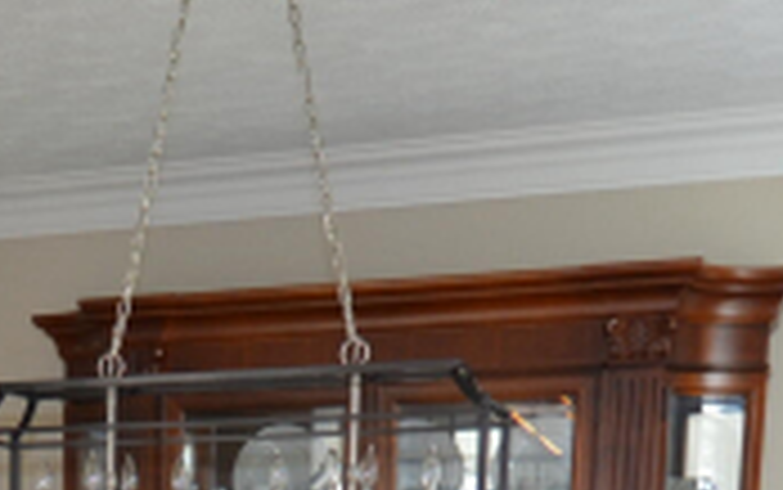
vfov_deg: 14.2
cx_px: 54
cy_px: 949
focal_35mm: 79
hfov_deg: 25.2
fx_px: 1687
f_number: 3.8
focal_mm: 12
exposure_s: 1/30
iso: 400
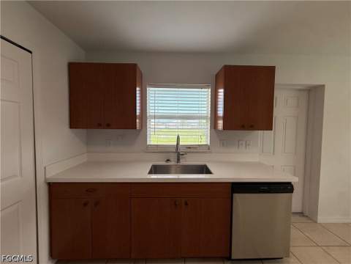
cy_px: 132
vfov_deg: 85.7
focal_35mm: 14
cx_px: 176
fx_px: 142
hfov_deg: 102.1
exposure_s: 1/242
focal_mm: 2.22
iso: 64
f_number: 2.2
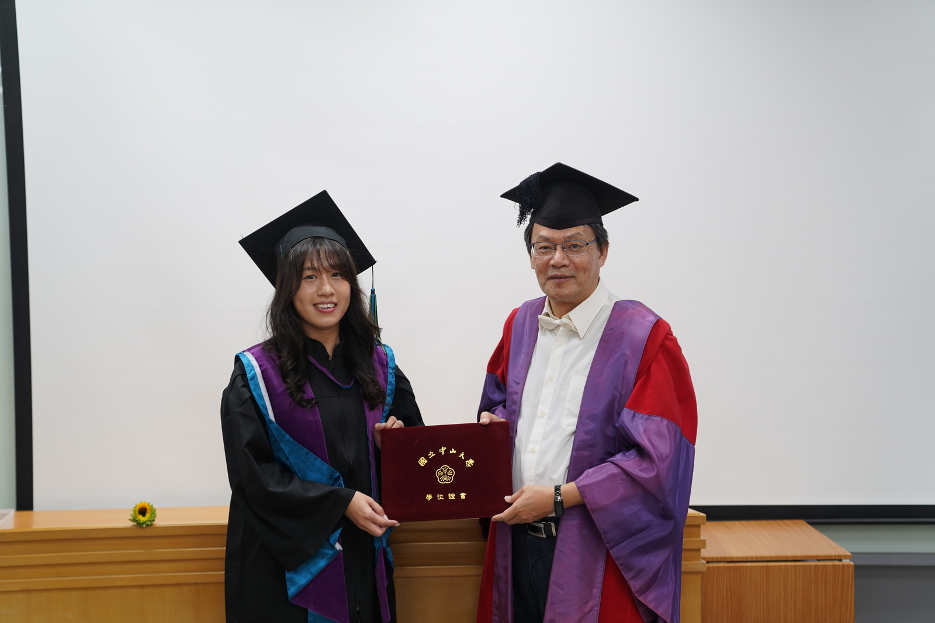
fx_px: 1299
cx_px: 468
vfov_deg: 27.0
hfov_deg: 39.6
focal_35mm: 50
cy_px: 312
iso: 125
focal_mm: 50
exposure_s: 1/50
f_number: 2.8
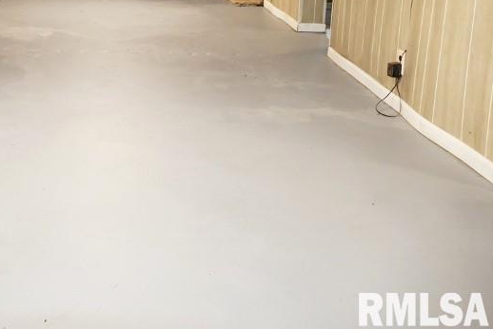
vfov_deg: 28.9
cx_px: 59
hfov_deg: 40.6
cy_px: 46
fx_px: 617
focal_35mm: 45
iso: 800
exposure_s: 1/50
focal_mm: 9.12
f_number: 2.8
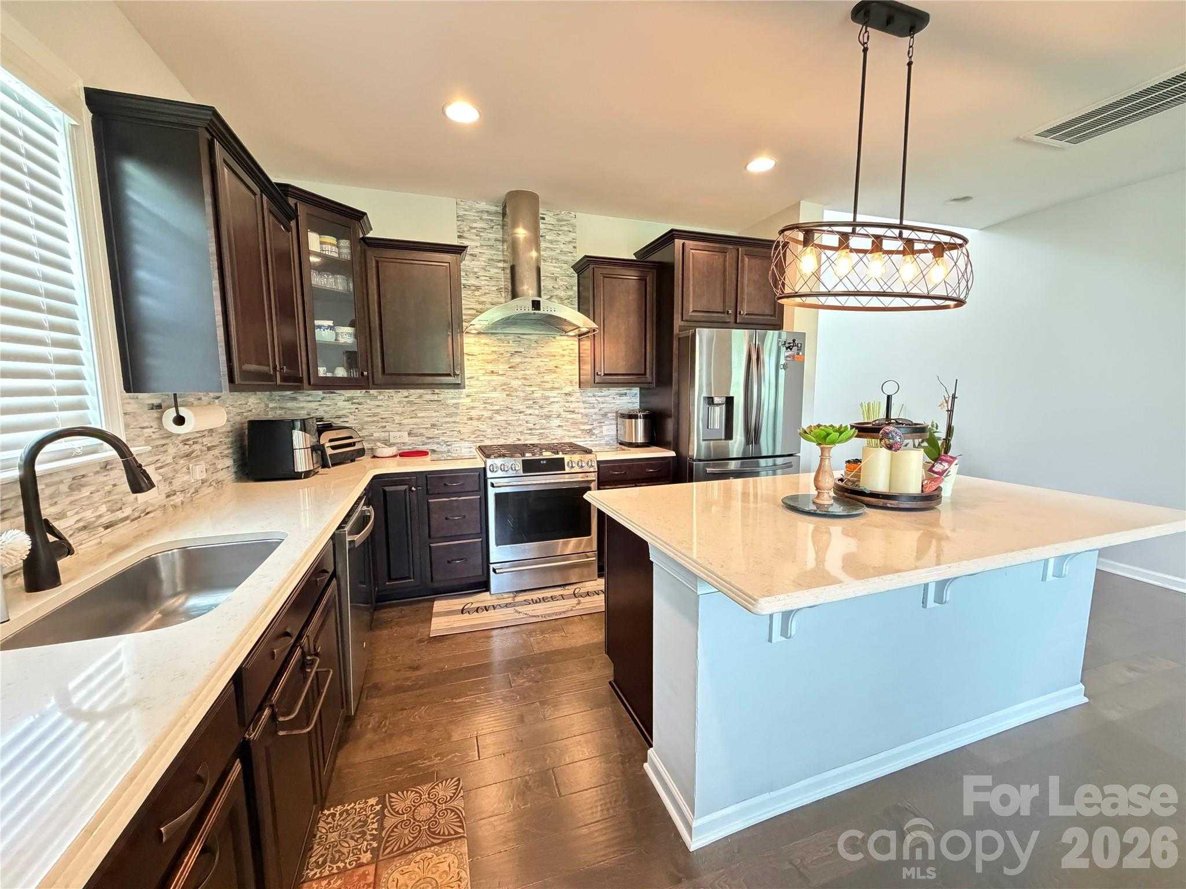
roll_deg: +1.1
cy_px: 444
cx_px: 593
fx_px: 480
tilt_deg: -7.3
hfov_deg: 102.1
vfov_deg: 85.7
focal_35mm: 14
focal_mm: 2.22
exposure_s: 1/60
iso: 1250
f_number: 2.2
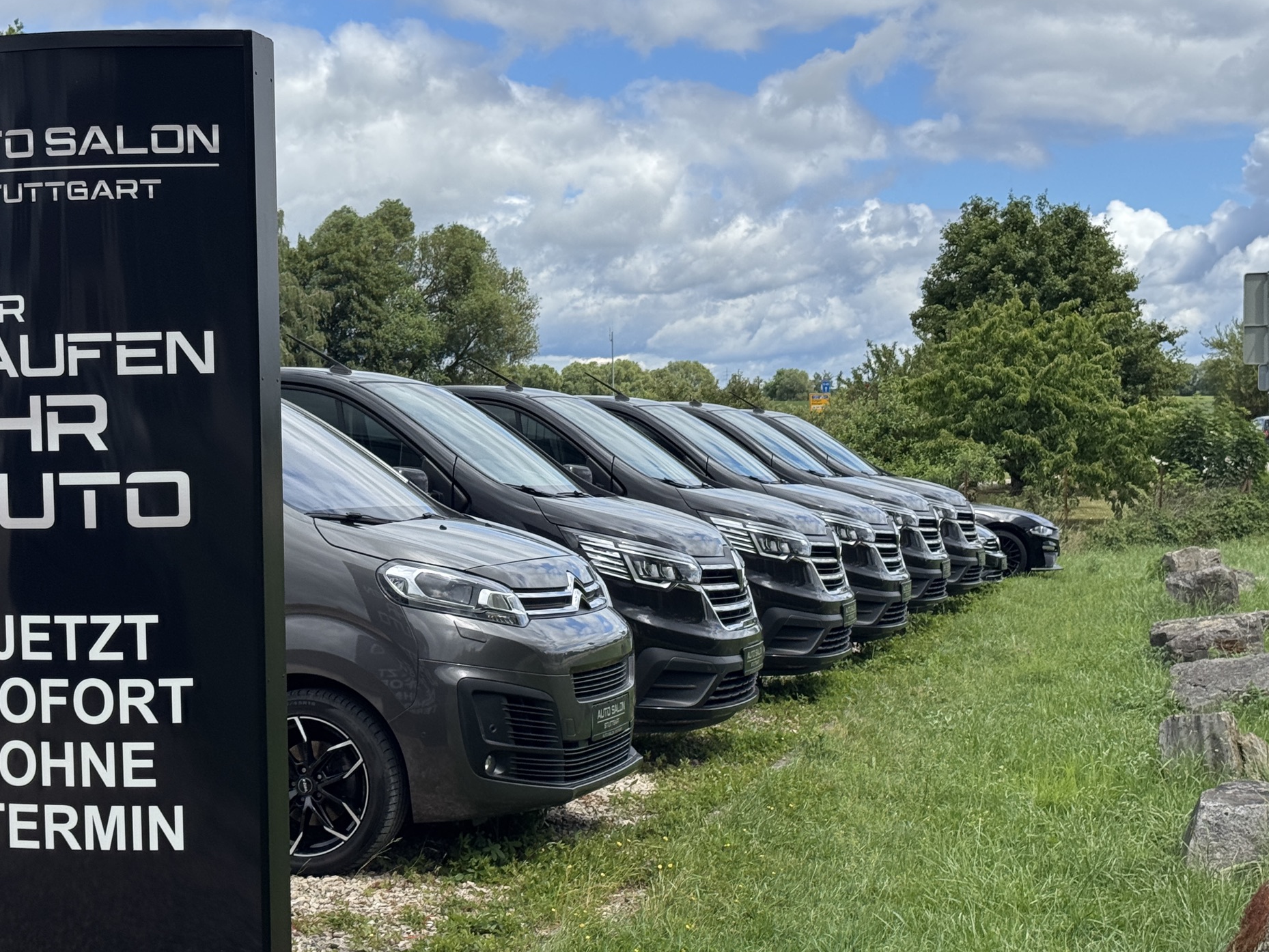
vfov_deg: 23.7
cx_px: 503
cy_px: 507
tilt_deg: -2.8
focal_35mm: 62
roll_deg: +1.0
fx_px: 2273
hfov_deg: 31.1
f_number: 1.78
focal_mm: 6.76
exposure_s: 1/4608
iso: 64
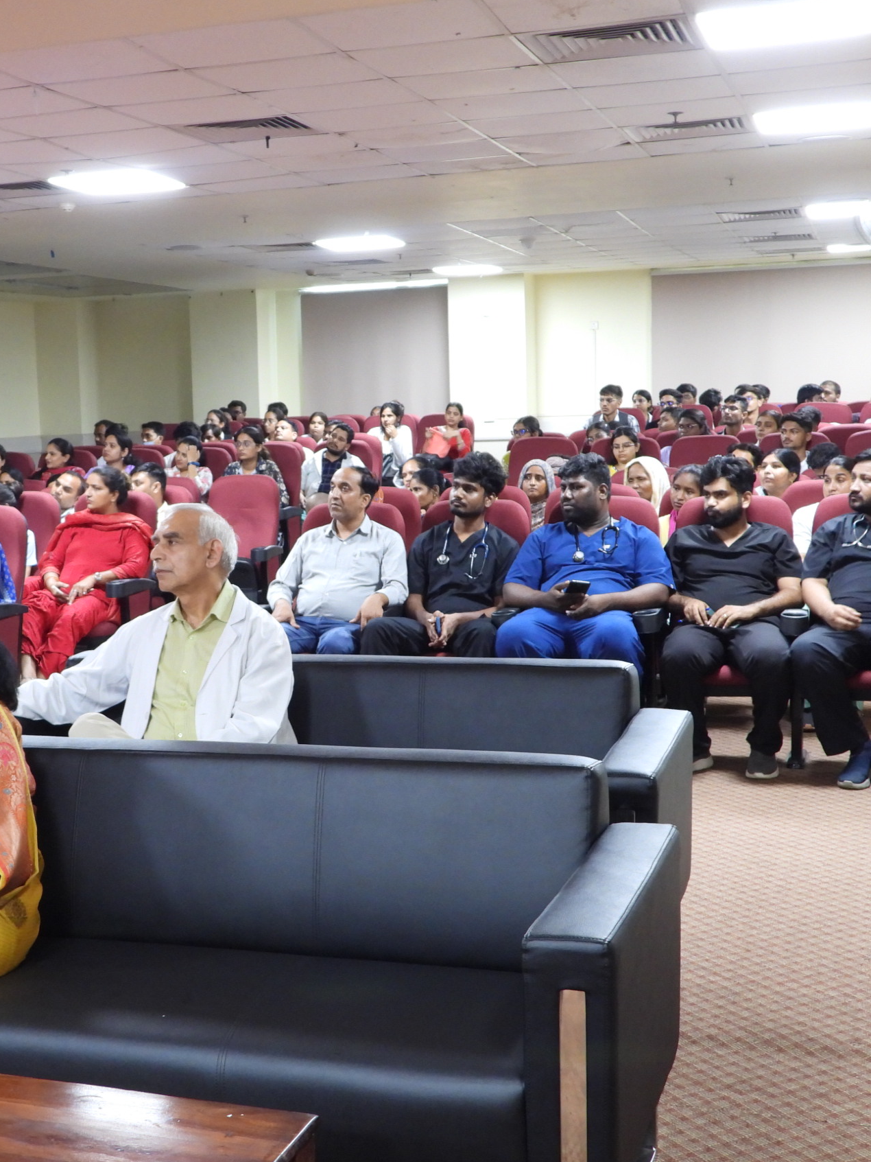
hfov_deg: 28.2
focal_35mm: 51
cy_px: 582
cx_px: 235
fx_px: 1711
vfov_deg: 37.5
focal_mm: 6.8
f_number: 3.2
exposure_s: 1/10
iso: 400
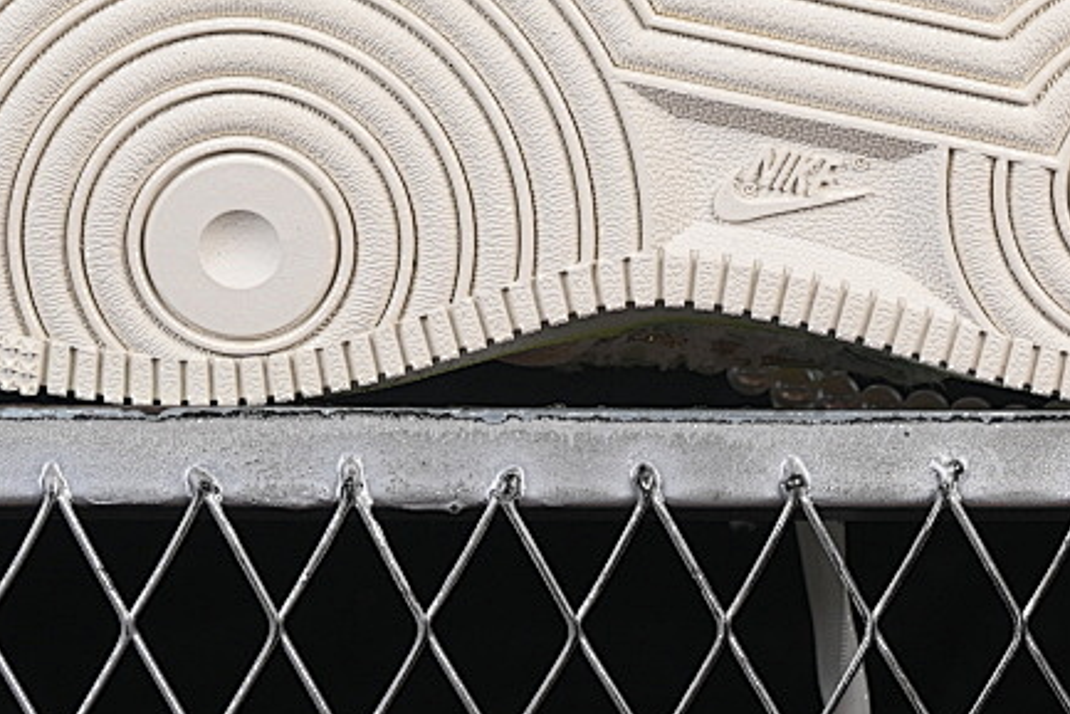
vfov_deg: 7.3
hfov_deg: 11.0
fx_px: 5560
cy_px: -146
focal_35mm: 187
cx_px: 561
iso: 160
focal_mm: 50
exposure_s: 1/80
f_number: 8
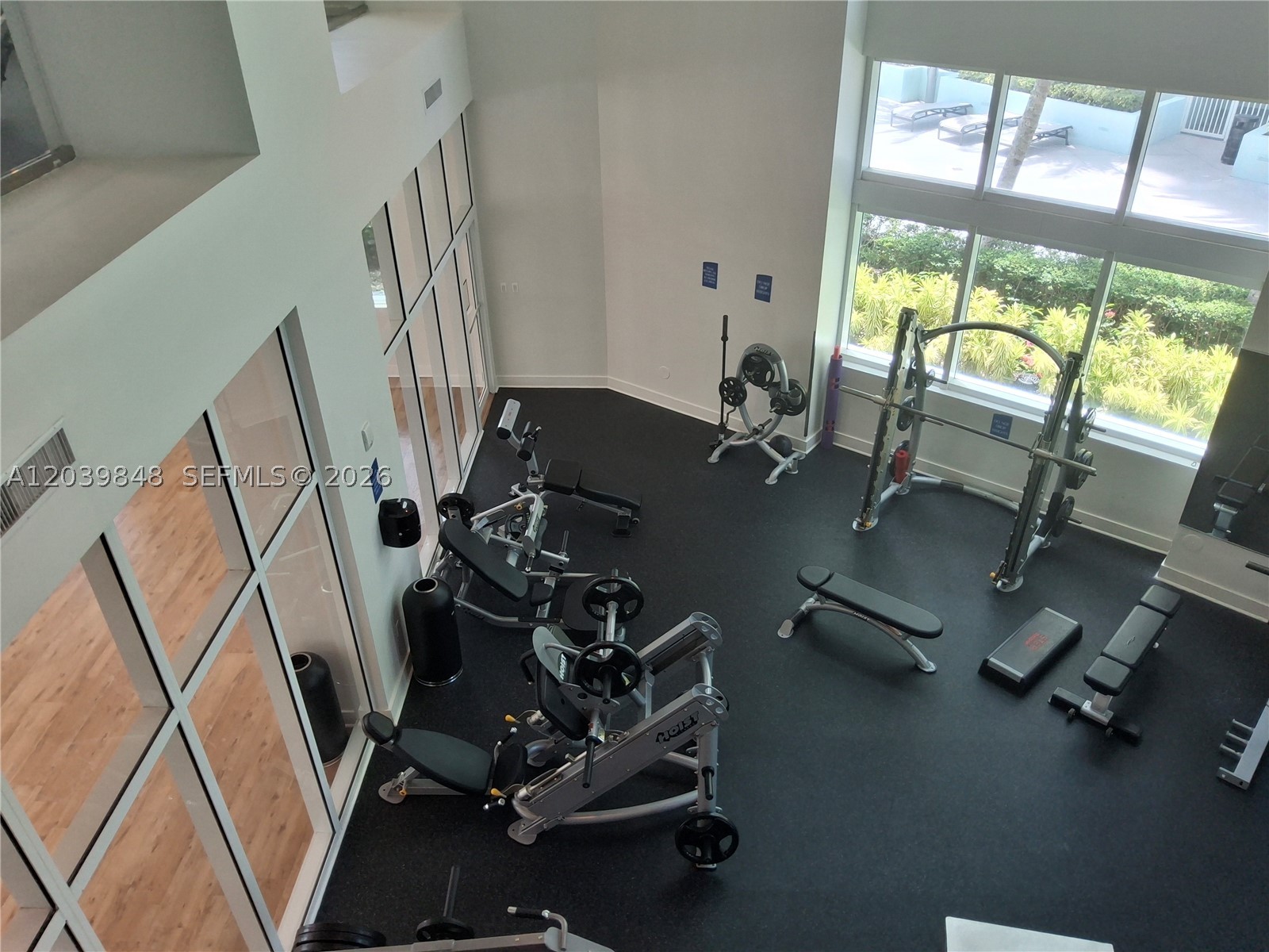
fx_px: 916
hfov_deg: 69.4
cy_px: 476
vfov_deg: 54.9
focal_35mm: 25
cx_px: 634
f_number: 2
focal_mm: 3.08
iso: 80
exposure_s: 1/120
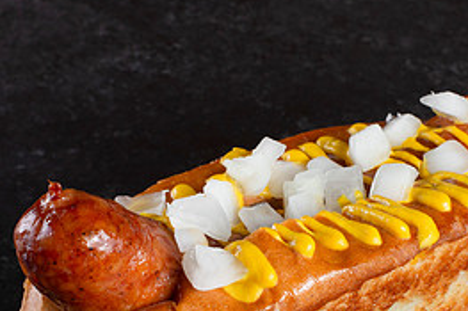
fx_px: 1741
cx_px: 269
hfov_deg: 15.3
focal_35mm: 134
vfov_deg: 10.2
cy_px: 259
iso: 250
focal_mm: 50
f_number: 13
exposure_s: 1/60
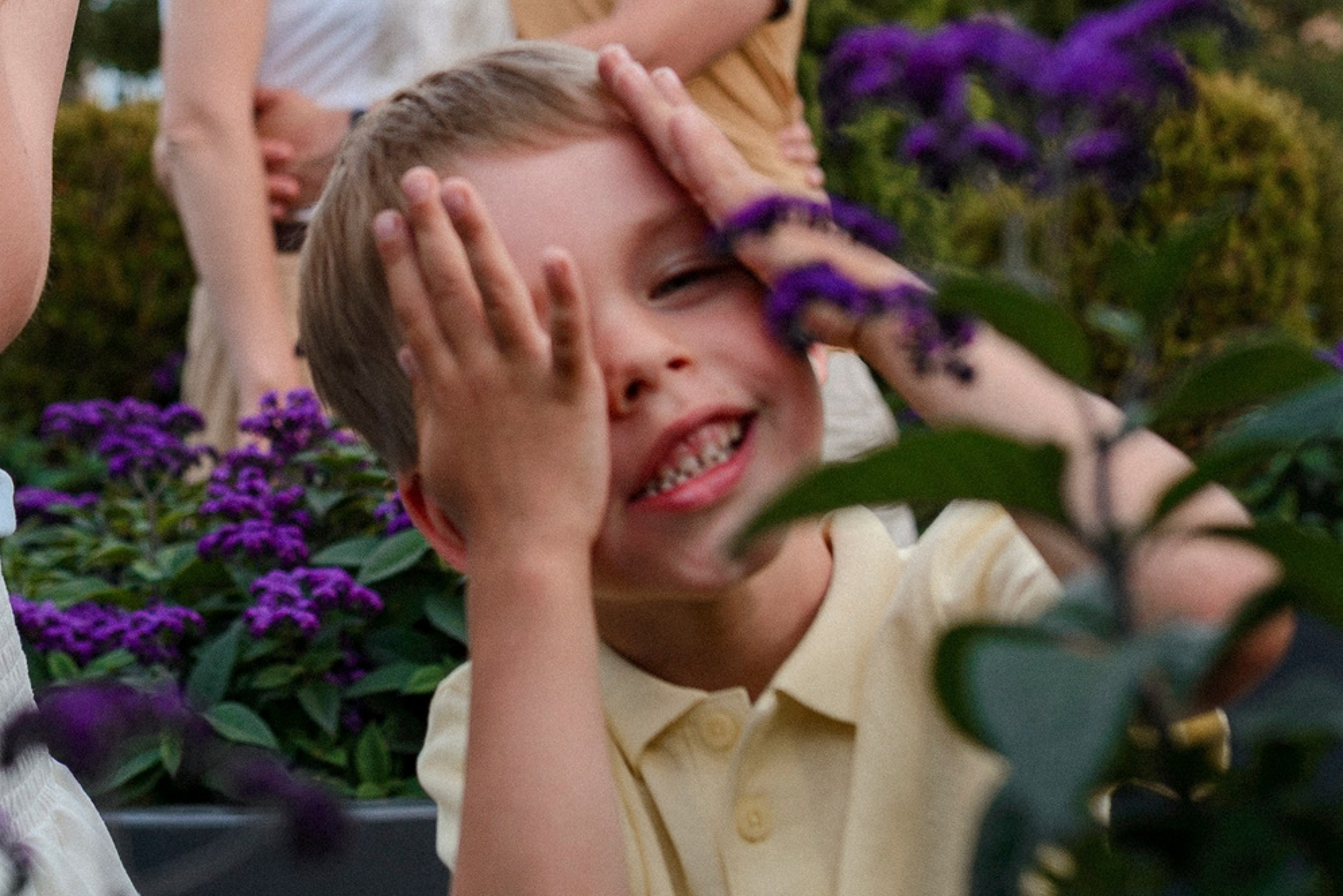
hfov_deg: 22.5
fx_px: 3359
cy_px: 197
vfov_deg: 15.1
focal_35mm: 90
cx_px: 414
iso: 125
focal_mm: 35
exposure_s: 1/320
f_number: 3.5
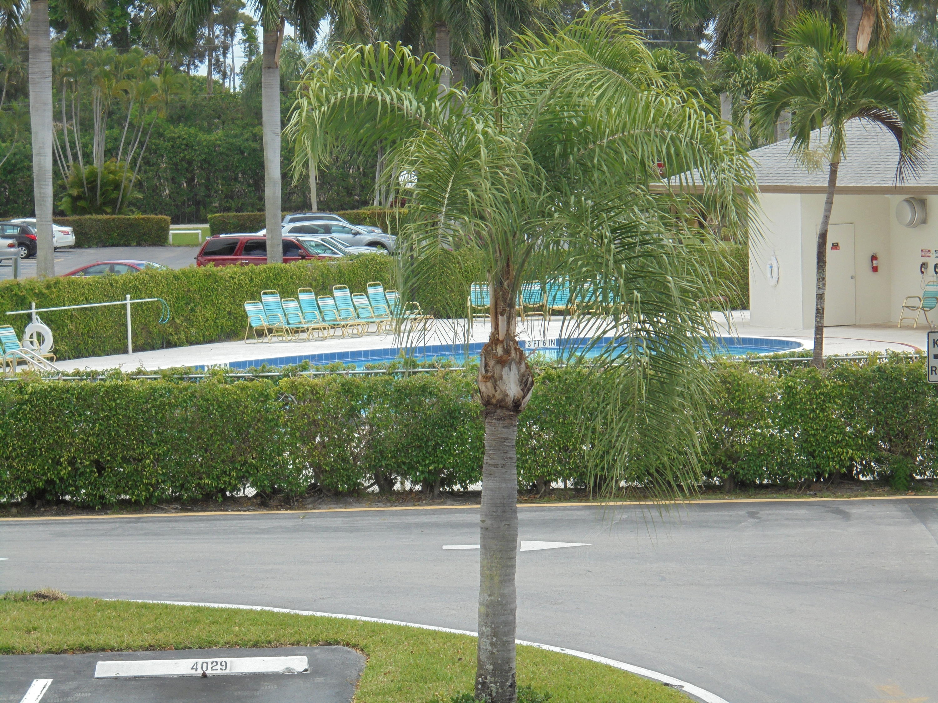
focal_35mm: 122
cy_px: 352
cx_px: 469
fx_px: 3306
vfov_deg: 12.1
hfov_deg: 16.1
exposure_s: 1/250
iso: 100
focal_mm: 21.8
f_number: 5.6
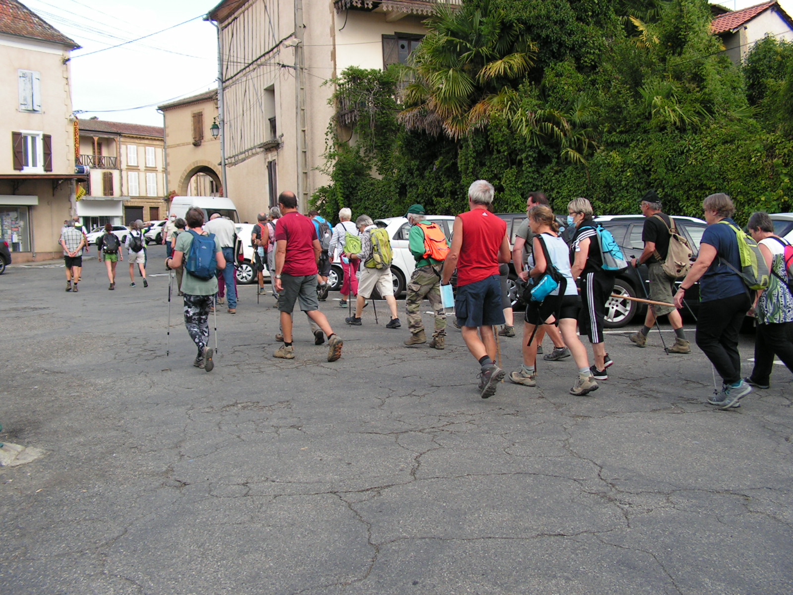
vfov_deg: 39.7
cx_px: 396
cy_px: 298
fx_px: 825
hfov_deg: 51.4
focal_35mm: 36
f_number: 3.2
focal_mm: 6
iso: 64
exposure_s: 1/200
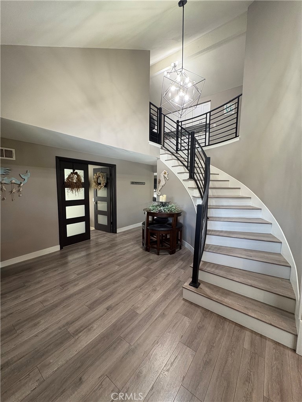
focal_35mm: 14
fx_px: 163
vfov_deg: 102.1
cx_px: 151
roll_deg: -1.0
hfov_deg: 85.7
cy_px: 201
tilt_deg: -5.8
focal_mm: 2.22
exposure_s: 1/60
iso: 320
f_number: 2.2
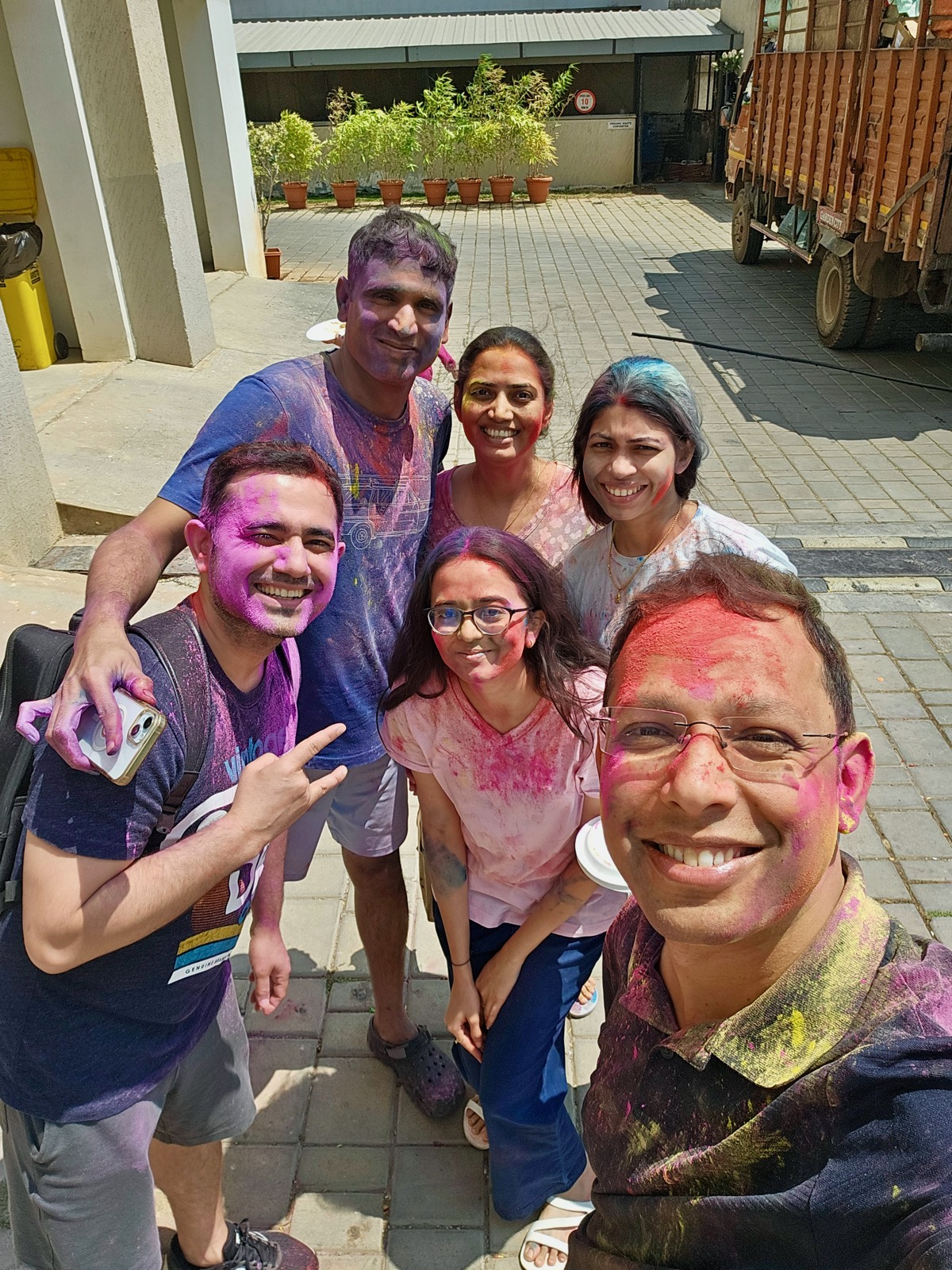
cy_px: 635
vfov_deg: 69.4
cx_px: 476
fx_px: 917
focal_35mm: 25
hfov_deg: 54.9
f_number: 2.2
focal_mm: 3.3
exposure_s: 1/836
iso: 25
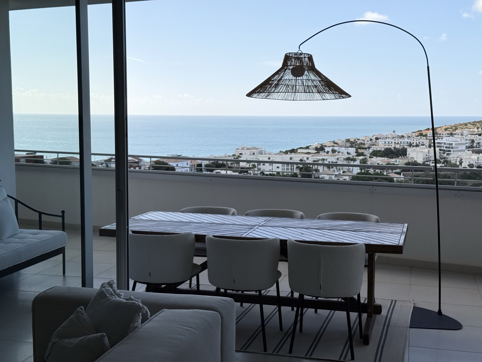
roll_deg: -0.4
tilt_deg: -5.4
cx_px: 241
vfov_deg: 30.3
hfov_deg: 39.7
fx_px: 668
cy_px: 181
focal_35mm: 48
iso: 64
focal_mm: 6.76
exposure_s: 1/4878
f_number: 1.78
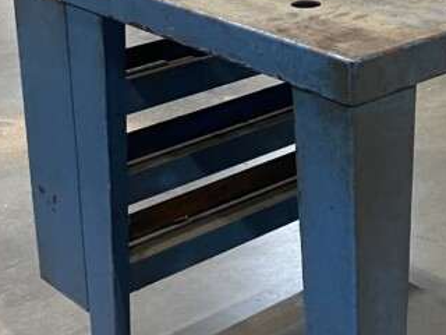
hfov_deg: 24.1
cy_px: 1
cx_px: 341
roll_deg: +0.7
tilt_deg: -14.2
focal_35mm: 80
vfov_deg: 18.0
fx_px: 1031
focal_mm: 5.1
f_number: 1.6
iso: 400
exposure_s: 1/60
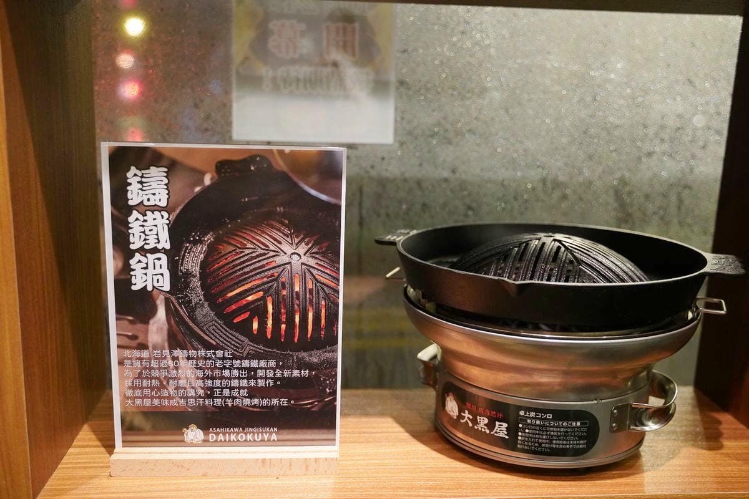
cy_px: 250
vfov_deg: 36.9
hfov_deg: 53.1
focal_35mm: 36
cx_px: 374
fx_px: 749
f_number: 2.8
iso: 6400
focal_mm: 36
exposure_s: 1/160
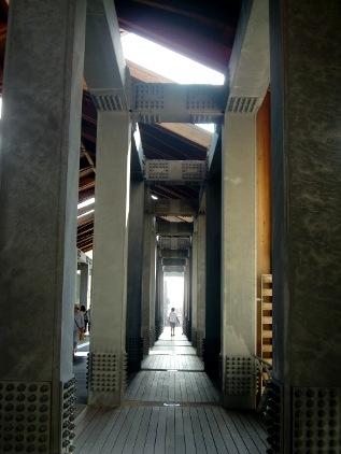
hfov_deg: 31.5
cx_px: 170
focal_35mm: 46
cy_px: 227
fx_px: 604
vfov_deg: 41.2
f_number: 3.3
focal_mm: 8.2
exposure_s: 1/100
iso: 64
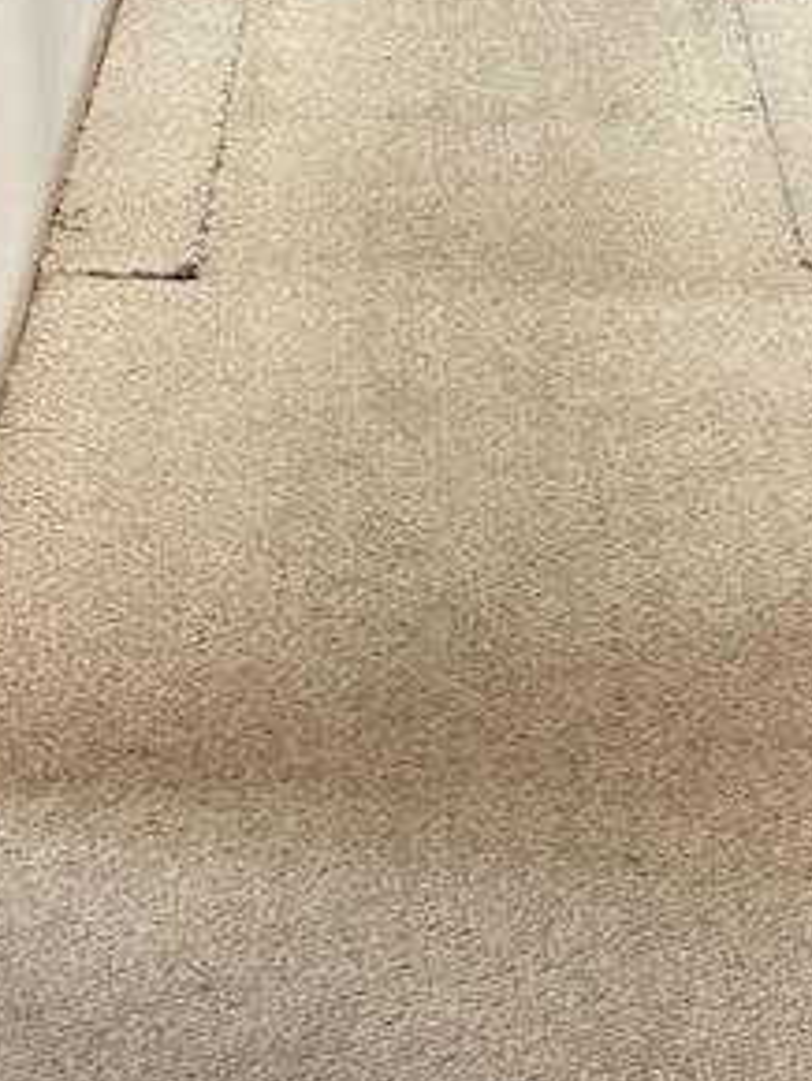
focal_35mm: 124
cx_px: 609
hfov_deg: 11.9
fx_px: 3873
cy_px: -185
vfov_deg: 15.4
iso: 200
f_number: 1.78
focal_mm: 6.76
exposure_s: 1/60
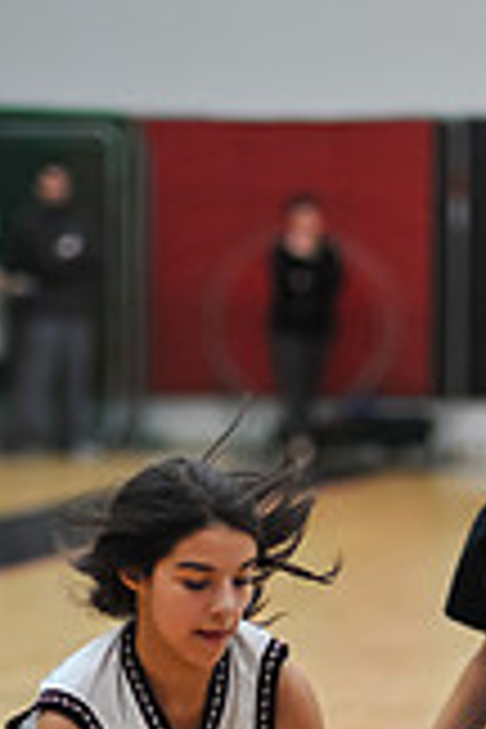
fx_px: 4779
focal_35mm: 236
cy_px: 814
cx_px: 227
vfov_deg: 8.6
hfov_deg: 5.8
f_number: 2
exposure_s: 1/500
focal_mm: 85
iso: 1000
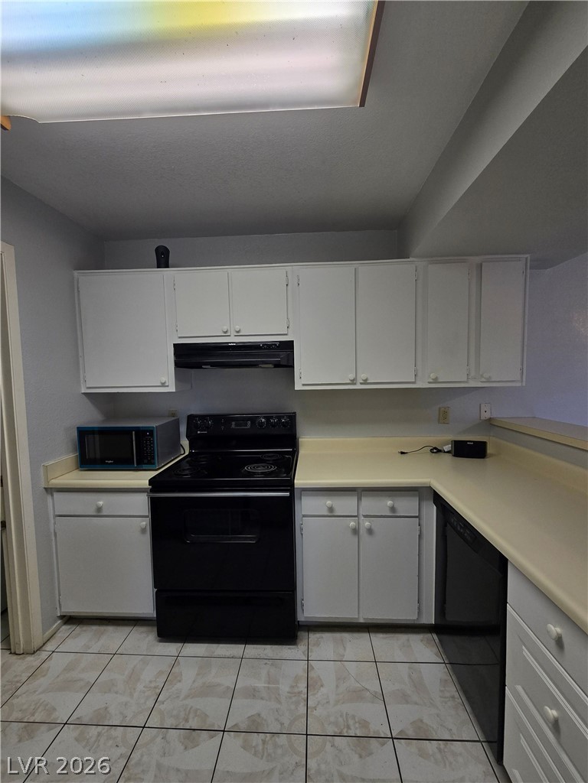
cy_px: 392
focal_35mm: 13
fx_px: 294
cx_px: 294
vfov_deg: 106.2
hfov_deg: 89.9
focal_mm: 2.2
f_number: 2.2
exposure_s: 1/120
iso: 80
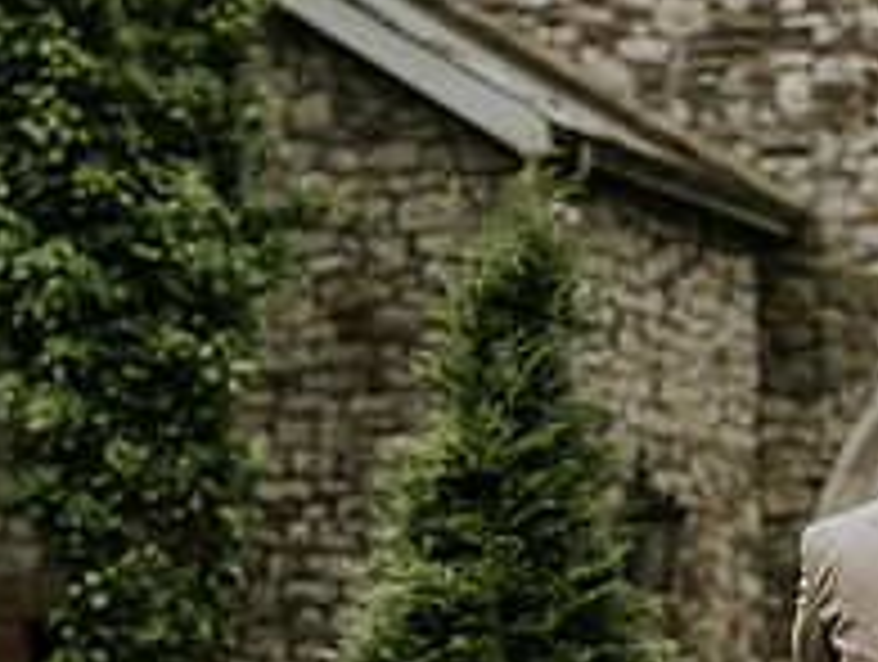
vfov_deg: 5.3
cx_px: 801
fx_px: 7166
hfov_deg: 7.0
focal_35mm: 282
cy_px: 743
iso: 320
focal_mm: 85
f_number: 2.2
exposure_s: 1/1250
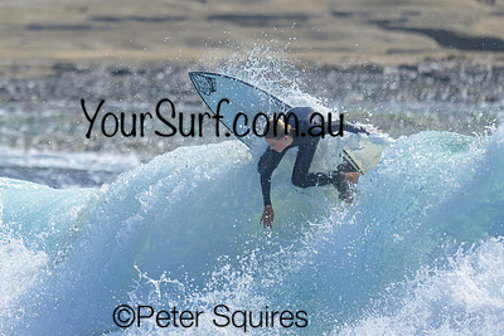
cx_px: 73
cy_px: 16
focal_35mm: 1594
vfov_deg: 0.9
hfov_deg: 1.3
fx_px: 22323
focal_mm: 800
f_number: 6.3
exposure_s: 1/2000
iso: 320
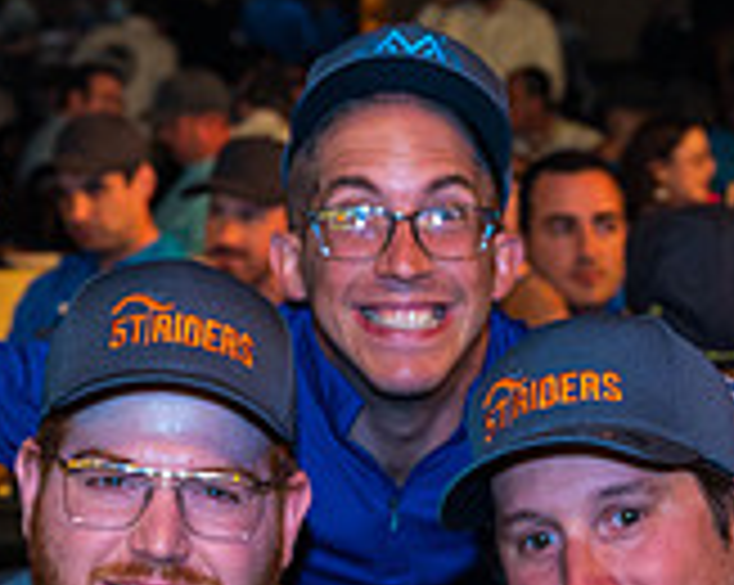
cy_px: 770
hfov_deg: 11.7
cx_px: 599
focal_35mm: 164
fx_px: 3558
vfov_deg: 9.2
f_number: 5.6
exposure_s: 1/125
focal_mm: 49
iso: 2000
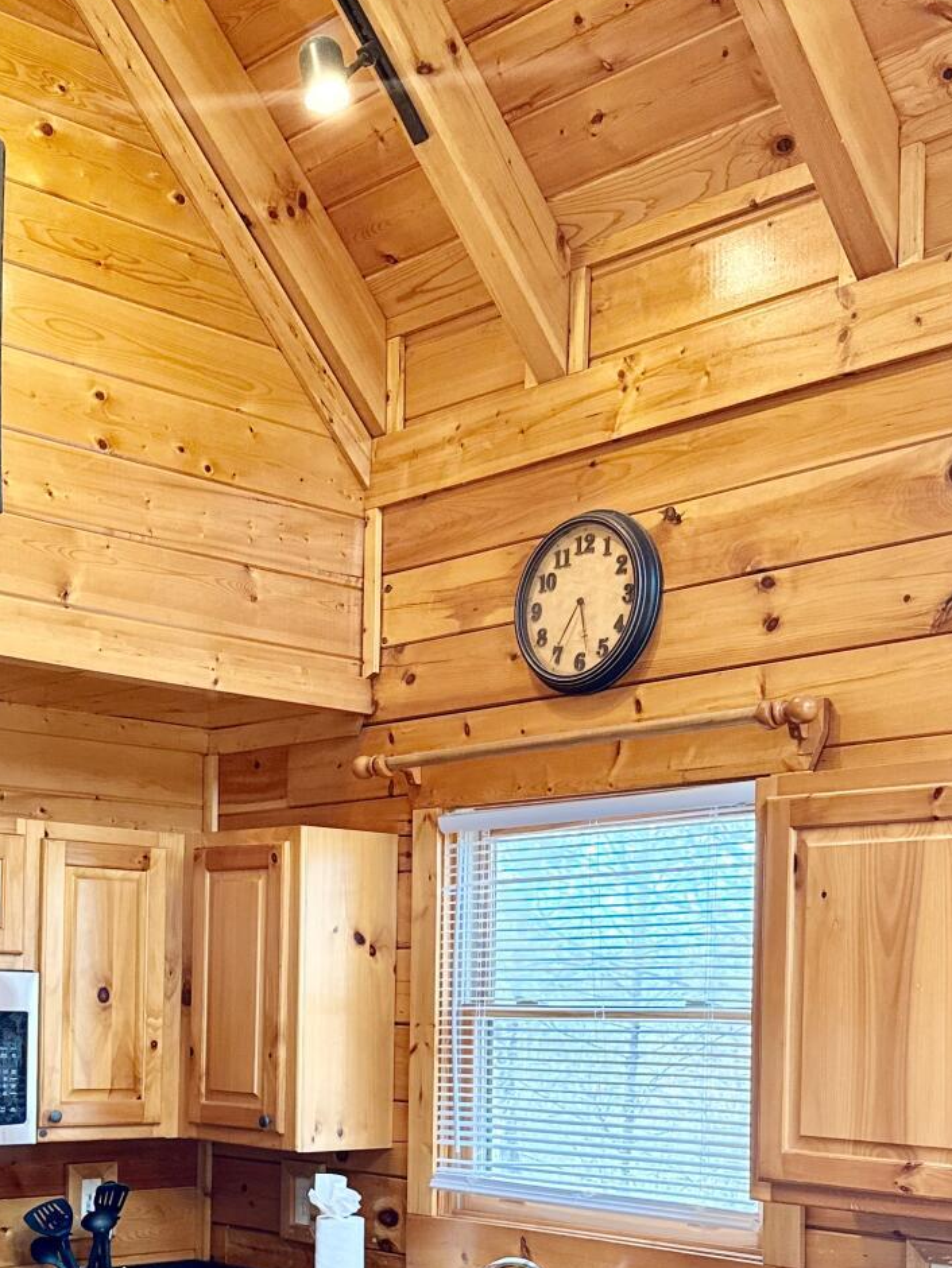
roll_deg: -1.7
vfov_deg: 36.3
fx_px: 1870
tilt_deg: +0.5
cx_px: 330
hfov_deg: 28.4
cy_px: 1004
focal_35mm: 51
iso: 200
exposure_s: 1/60
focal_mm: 6.76
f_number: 1.78
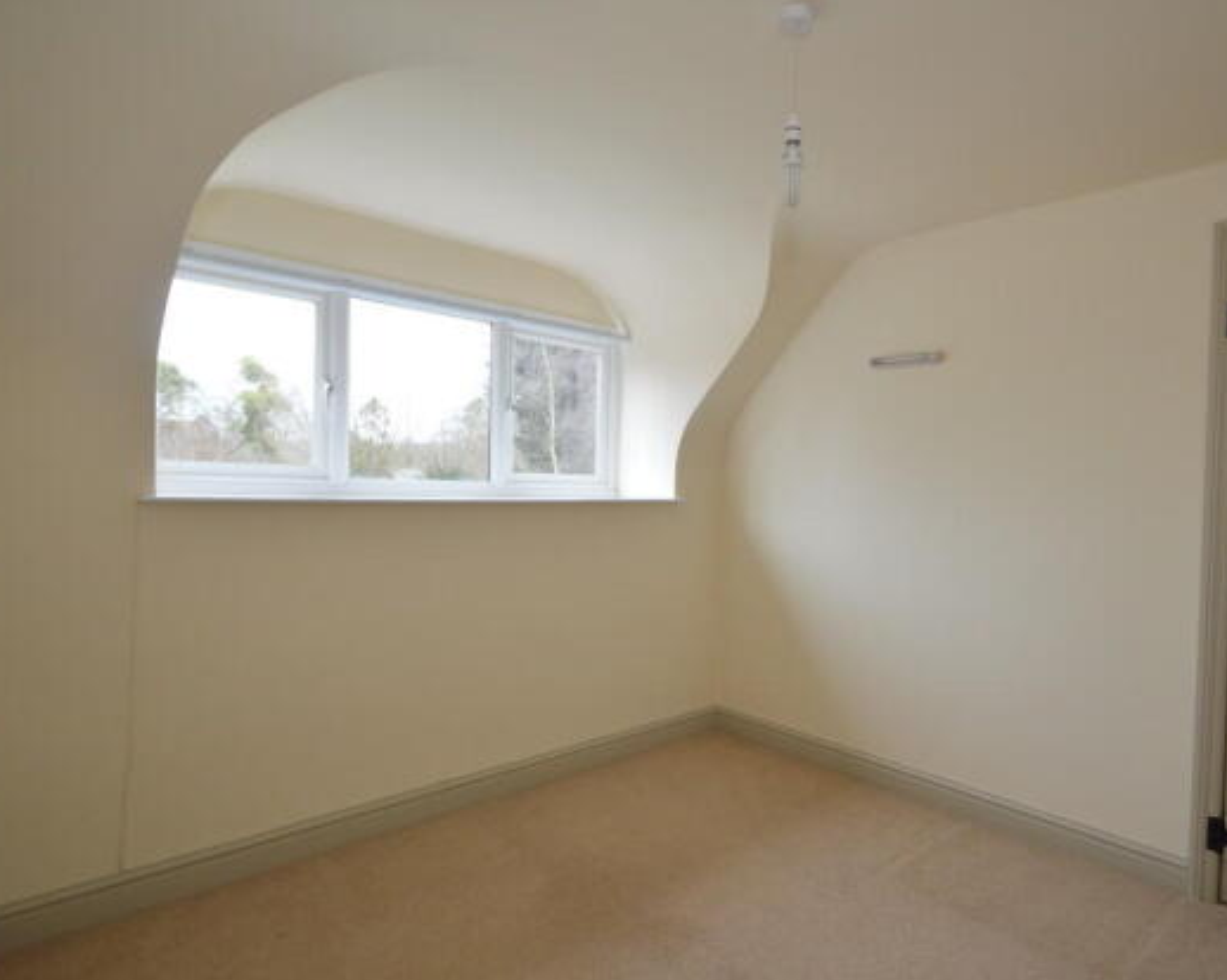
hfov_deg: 80.5
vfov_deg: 69.1
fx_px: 711
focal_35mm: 20
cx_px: 744
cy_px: 511
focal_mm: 11
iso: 640
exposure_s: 1/60
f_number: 3.5
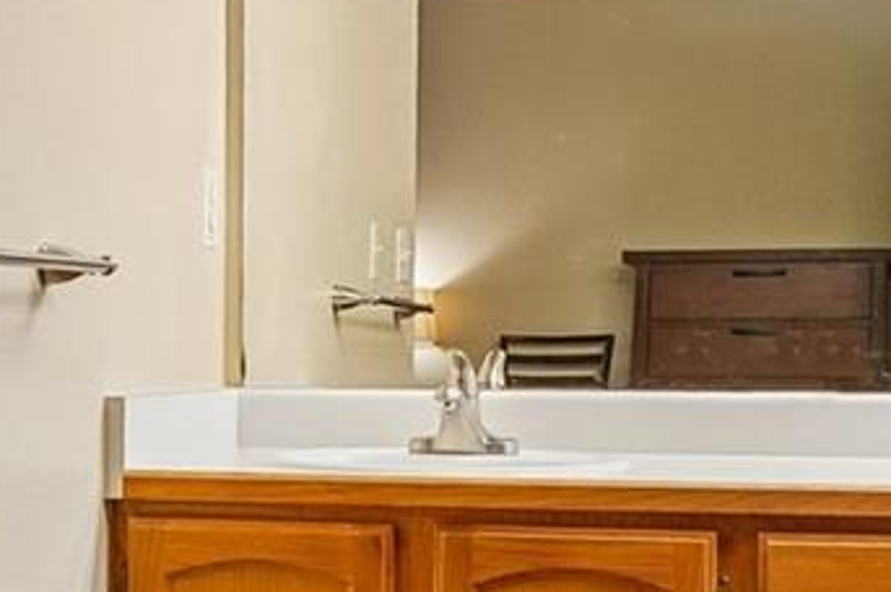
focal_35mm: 84
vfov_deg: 16.2
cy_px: 351
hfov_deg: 24.1
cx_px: 296
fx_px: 2077
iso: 400
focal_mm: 12
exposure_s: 1/20
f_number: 8
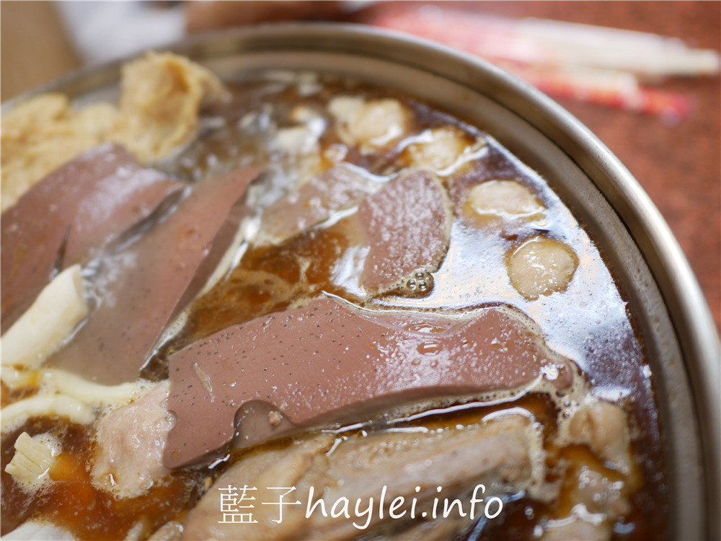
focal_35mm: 30
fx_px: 625
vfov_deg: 46.8
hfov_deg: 60.0
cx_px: 360
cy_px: 270
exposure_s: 1/60
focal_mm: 15
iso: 250
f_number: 1.7
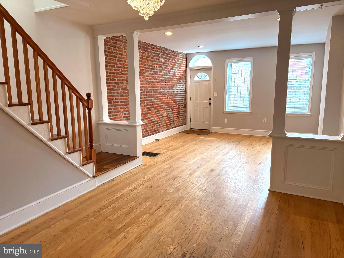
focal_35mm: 24
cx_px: 172
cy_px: 129
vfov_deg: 56.8
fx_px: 239
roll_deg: +0.1
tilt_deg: -7.7
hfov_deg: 71.6
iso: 200
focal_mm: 6.76
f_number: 1.78
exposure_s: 1/158
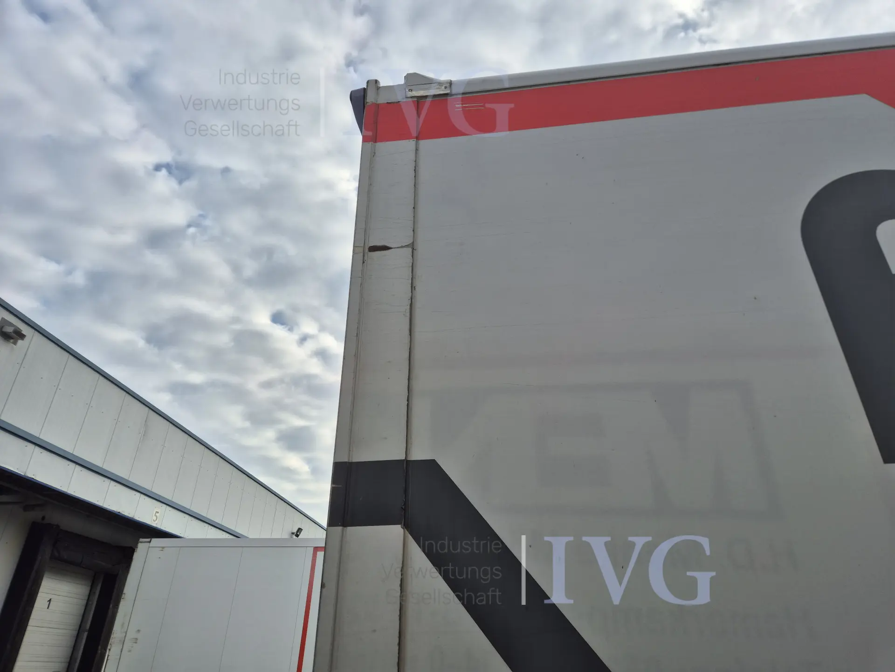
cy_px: 336
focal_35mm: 23
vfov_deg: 58.9
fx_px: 595
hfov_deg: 73.9
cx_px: 448
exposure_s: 1/1188
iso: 25
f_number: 1.8
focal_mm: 5.4
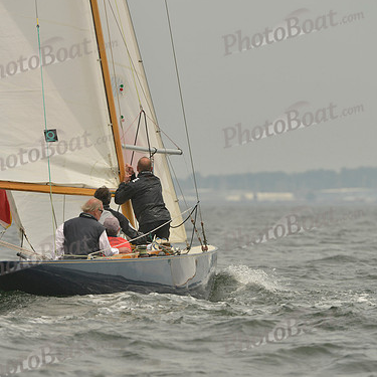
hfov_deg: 3.3
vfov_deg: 3.3
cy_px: 188
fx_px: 6481
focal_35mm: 526
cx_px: 171
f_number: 7.1
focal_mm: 400
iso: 280
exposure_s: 1/1250
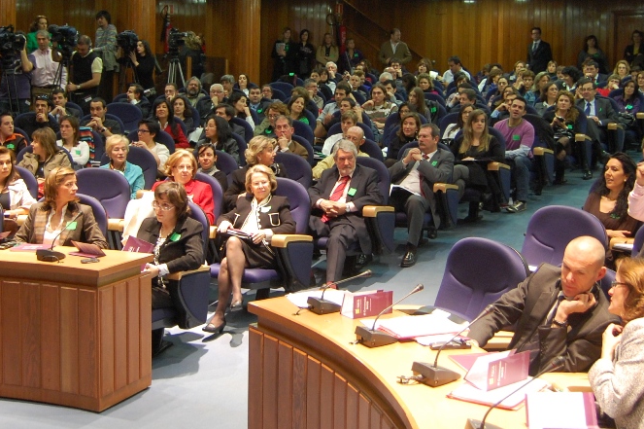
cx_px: 303
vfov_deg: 27.2
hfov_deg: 40.4
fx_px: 876
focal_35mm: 49
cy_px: 124
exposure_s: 1/30
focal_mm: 18
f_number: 3.5
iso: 800
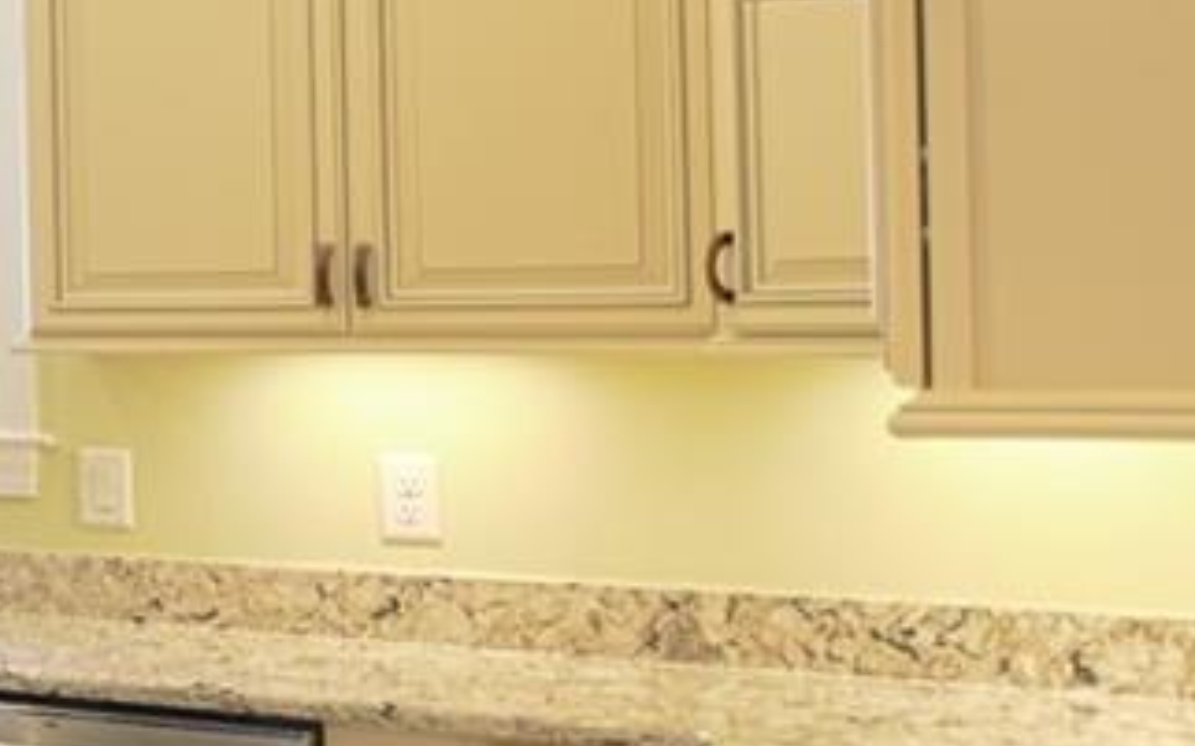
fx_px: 2474
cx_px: -1266
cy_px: 245
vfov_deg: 17.1
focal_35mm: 76
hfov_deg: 17.8
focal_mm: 10
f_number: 3.5
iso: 125
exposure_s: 1/15
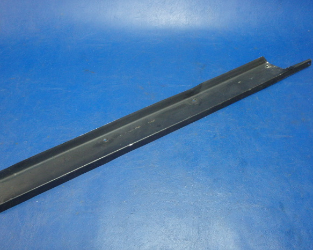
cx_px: 147
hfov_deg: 58.7
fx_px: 278
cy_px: 122
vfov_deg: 48.5
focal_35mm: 30
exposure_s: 1/30
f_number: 3.9
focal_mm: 5
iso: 640
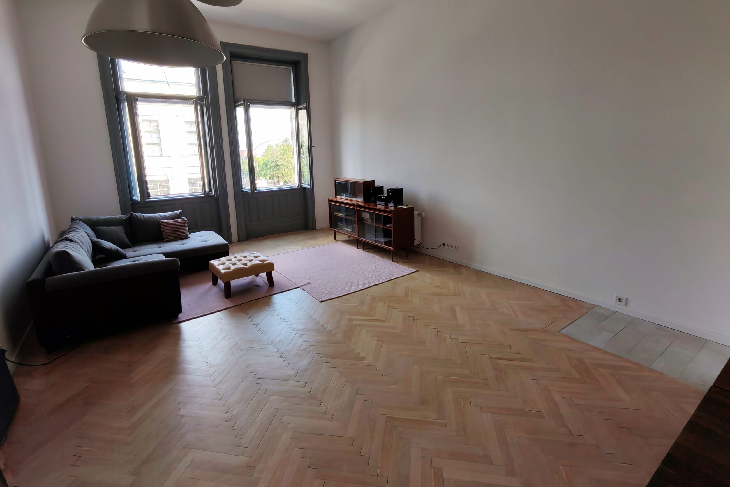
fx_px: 345
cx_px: 366
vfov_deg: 70.2
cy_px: 215
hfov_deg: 93.3
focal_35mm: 17
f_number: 2.2
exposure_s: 1/200
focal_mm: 1.96
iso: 50
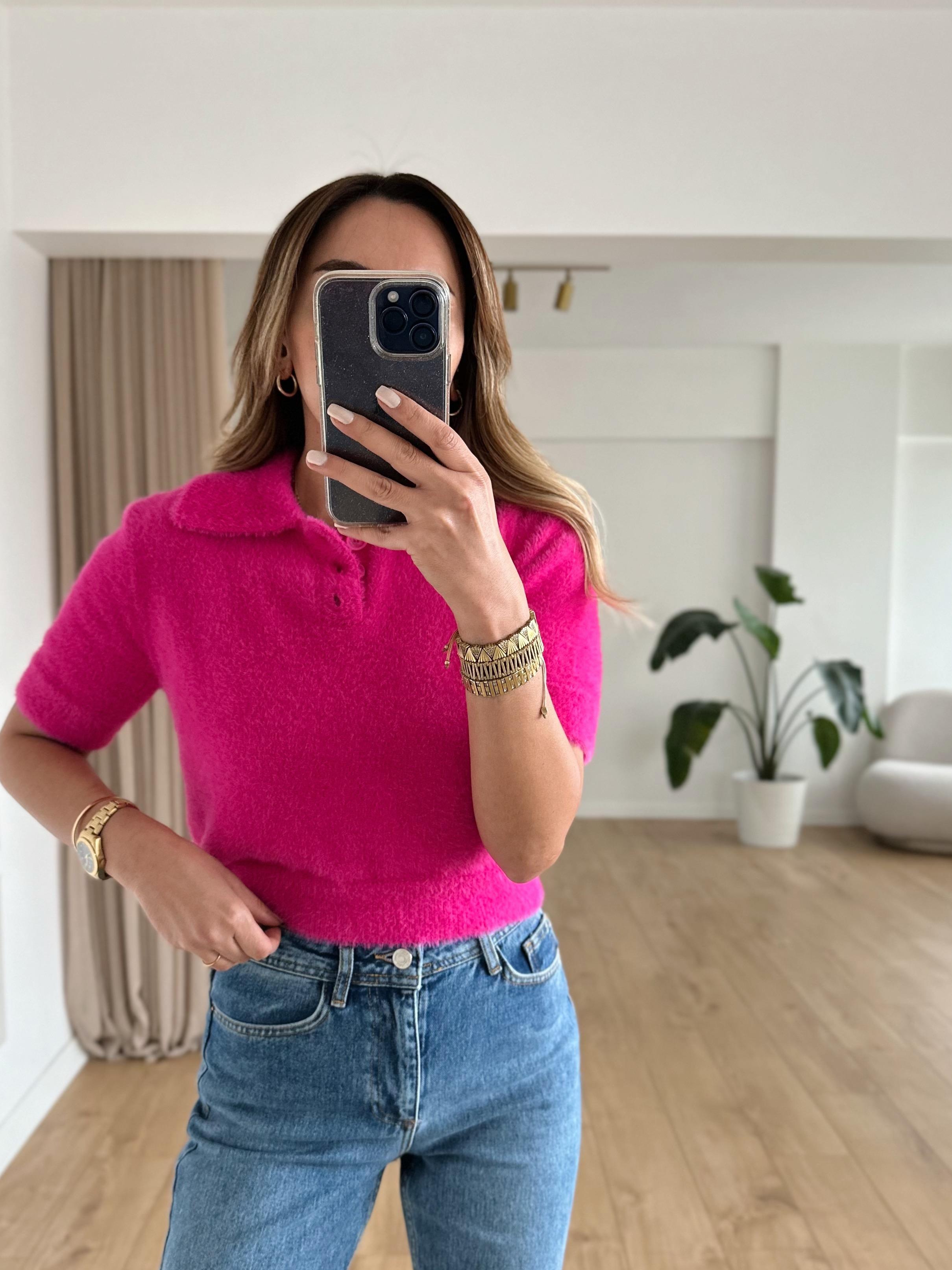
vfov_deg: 59.9
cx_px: 457
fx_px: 1100
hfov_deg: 46.8
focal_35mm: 30
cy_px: 684
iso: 320
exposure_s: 1/60
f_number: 1.78
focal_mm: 6.86
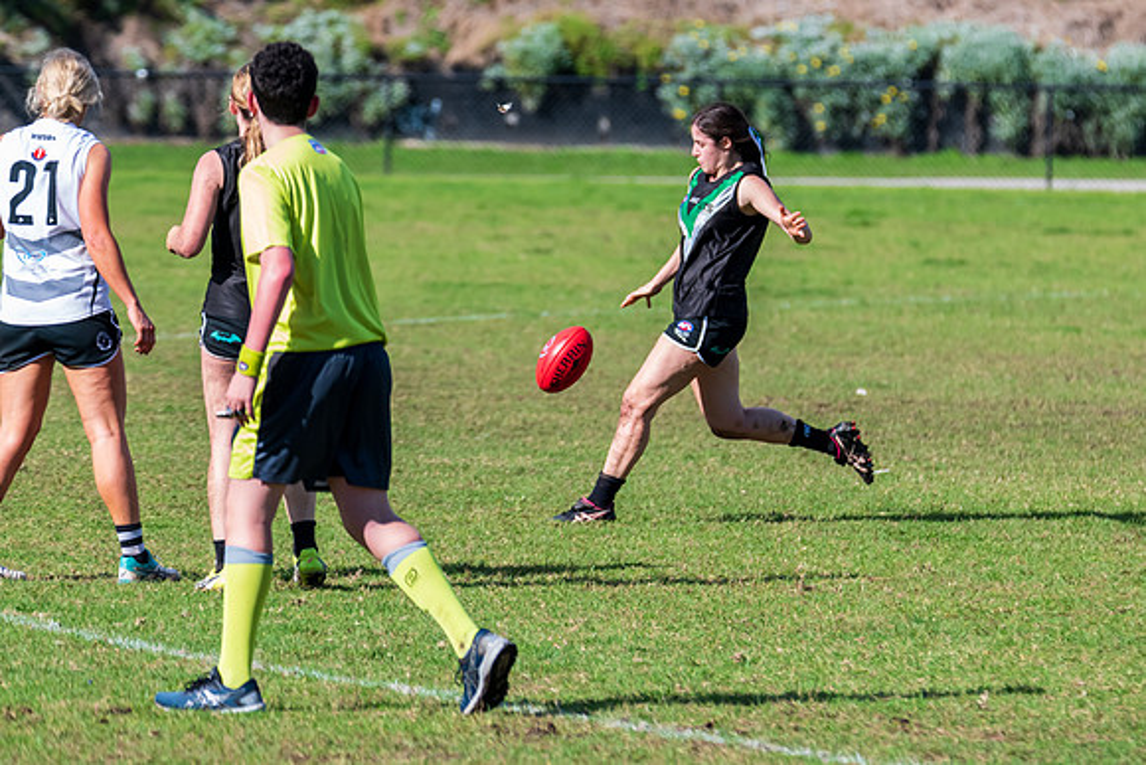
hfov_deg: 4.8
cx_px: 699
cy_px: 298
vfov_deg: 3.2
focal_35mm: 427
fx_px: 13604
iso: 800
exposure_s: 1/1600
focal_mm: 350
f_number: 8
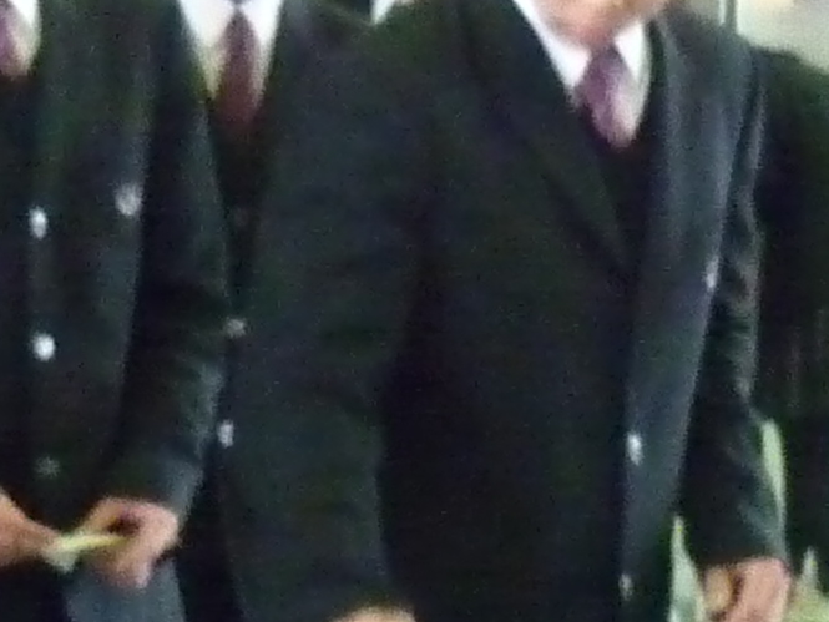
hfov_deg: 10.9
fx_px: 4335
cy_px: 622
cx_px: 92
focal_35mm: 181
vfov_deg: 8.2
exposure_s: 1/30
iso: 800
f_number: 2.8
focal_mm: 5.5
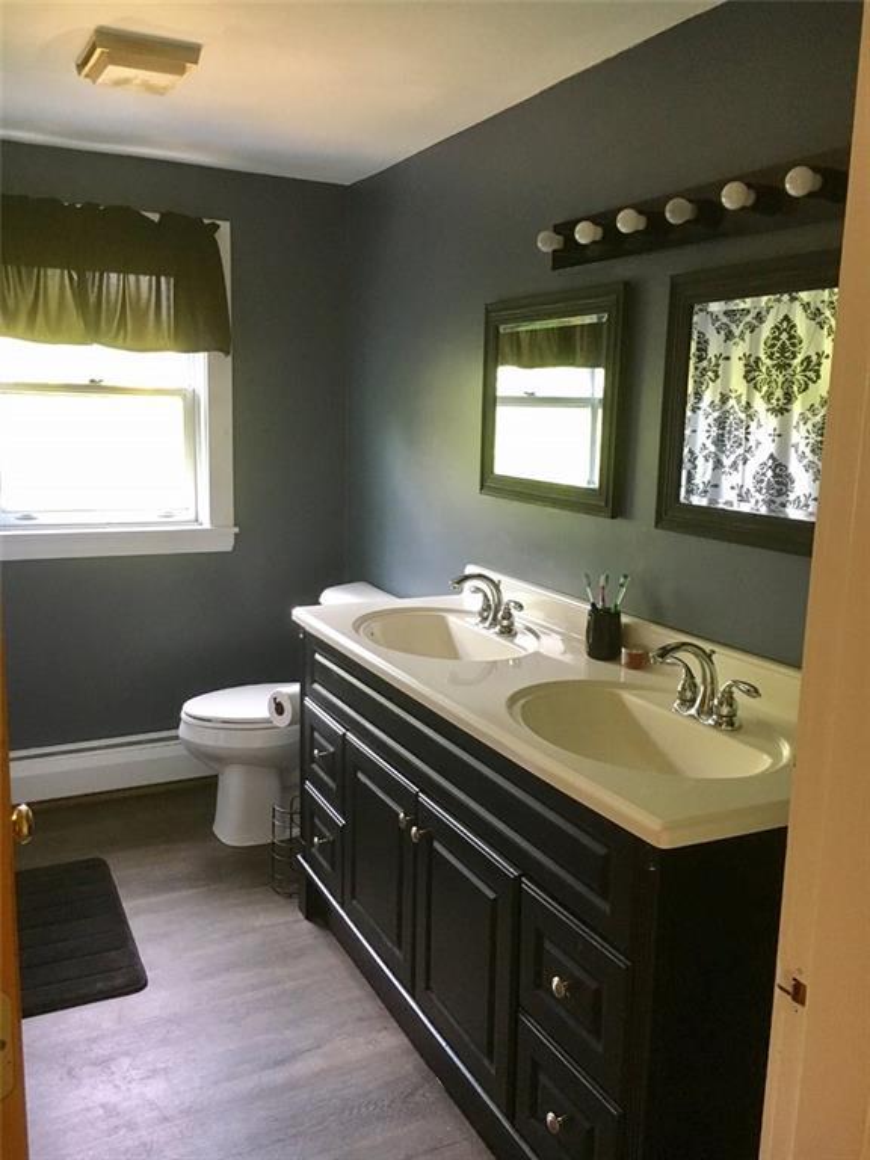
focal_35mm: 29
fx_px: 972
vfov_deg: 61.7
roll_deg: -1.6
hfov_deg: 48.2
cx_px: 435
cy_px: 580
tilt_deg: -9.1
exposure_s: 1/30
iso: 125
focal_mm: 4.15
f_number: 2.2
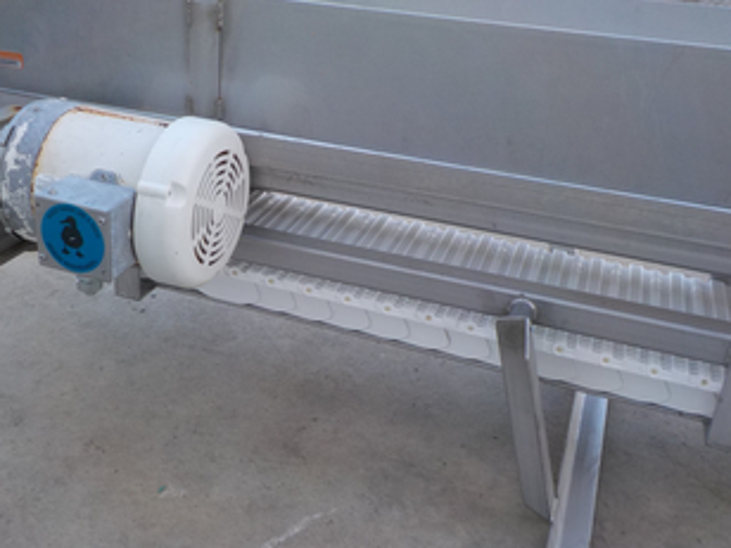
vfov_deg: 36.7
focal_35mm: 39
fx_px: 824
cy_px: 232
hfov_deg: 47.6
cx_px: 297
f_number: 3.3
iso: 125
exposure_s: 1/60
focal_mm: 4.1
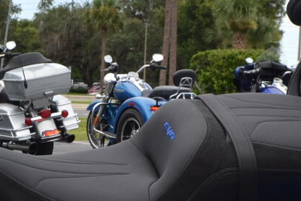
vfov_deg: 10.4
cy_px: 192
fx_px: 1096
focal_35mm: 131
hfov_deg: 15.4
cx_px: 20
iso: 100
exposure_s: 1/200
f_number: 7.1
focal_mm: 18
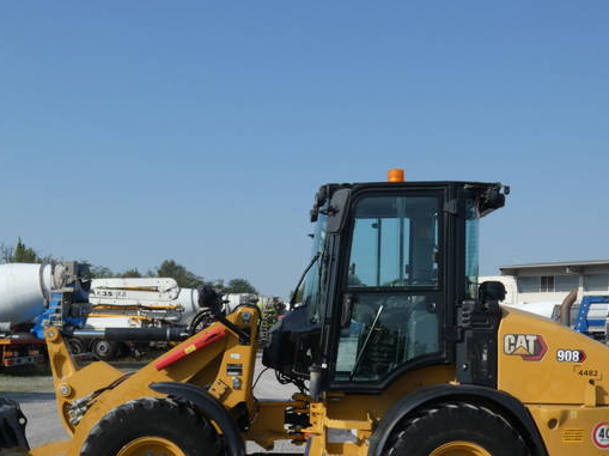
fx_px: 809
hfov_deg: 41.1
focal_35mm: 46
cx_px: 246
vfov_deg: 31.1
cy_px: 327
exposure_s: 1/800
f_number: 4
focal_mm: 5.5
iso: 80
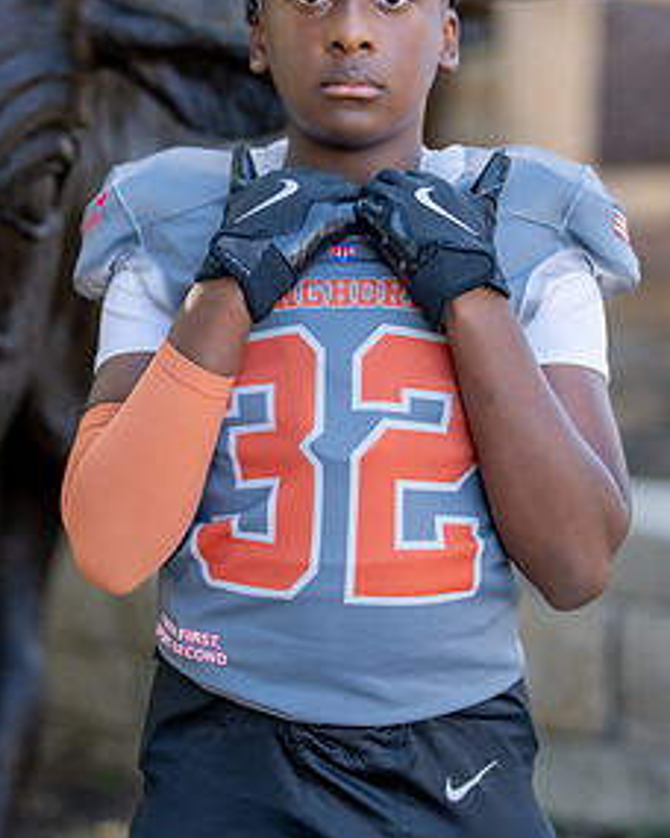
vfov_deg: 19.7
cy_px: 281
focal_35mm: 97
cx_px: 326
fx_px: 2404
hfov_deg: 15.9
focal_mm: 50
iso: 100
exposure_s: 1/800
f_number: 1.2
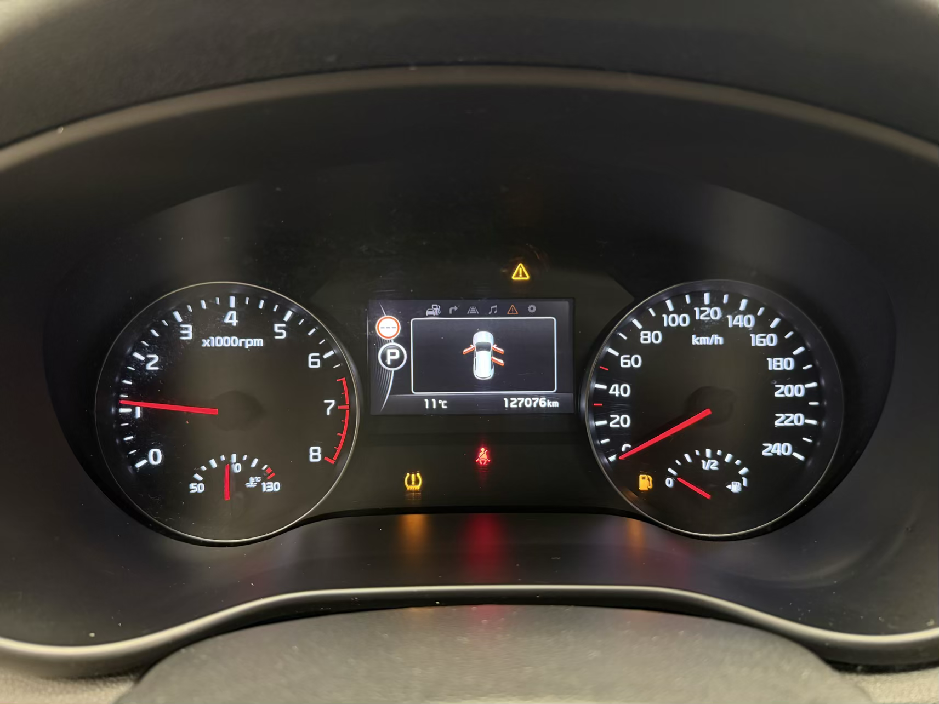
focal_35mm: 24
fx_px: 651
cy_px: 352
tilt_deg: -24.6
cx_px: 470
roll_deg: -0.2
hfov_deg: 71.6
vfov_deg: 56.8
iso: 800
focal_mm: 6.76
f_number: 1.78
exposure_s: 1/25
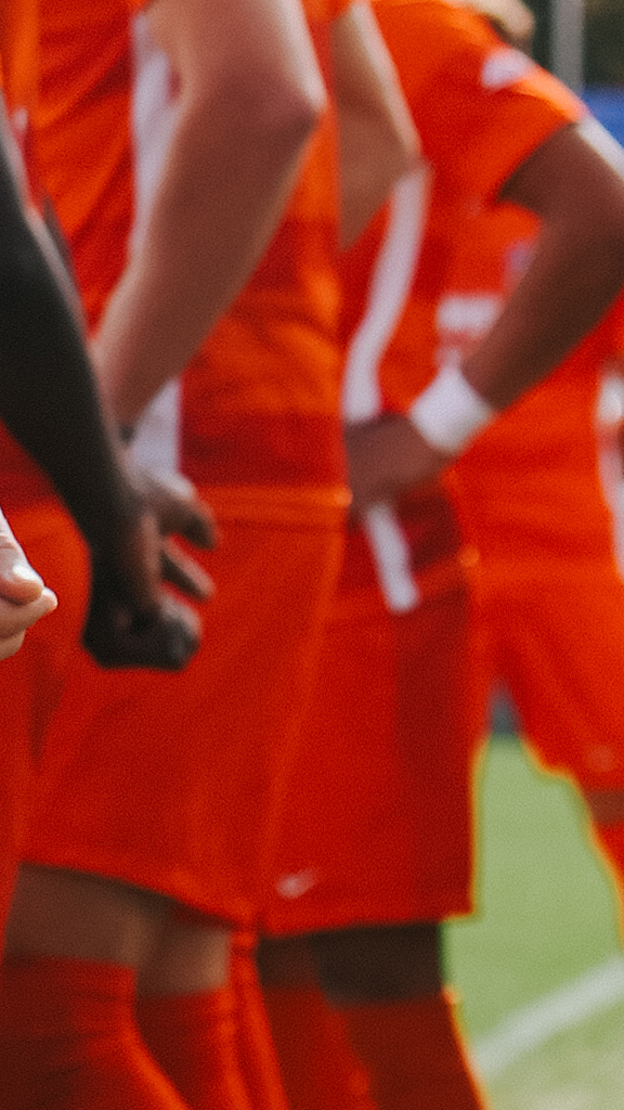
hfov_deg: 4.7
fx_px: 7266
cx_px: -1363
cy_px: -452
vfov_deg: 8.6
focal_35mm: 247
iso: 200
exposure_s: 1/2500
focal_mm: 35
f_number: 2.8
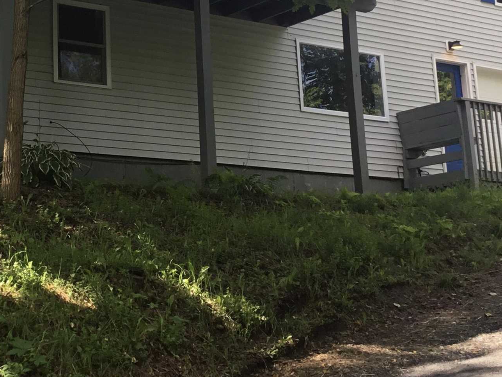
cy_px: 68
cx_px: 116
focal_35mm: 74
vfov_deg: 19.7
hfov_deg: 26.0
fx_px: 1073
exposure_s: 1/160
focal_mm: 3.3
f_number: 2.4
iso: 25
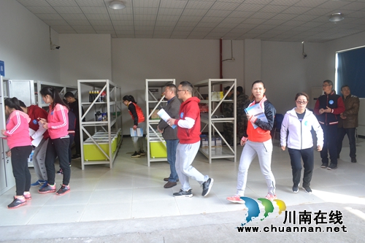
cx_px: 182
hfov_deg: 67.4
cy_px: 122
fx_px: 274
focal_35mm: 27
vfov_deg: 47.9
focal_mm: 18
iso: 800
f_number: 7.1
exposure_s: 1/200
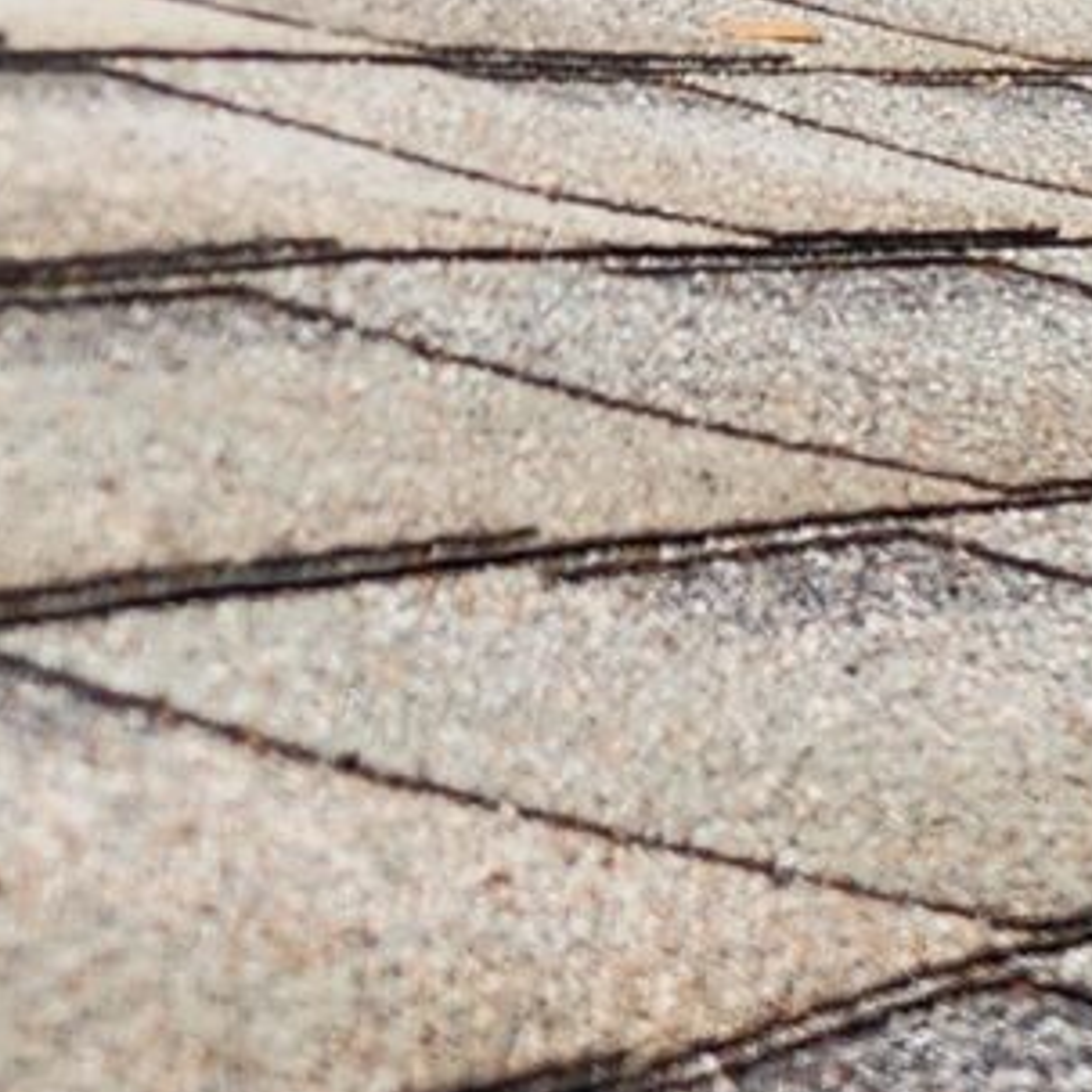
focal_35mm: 172
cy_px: 1265
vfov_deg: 10.0
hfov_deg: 8.0
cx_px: 3791
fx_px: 6139
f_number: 1.8
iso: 20
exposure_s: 1/3075
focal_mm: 5.4
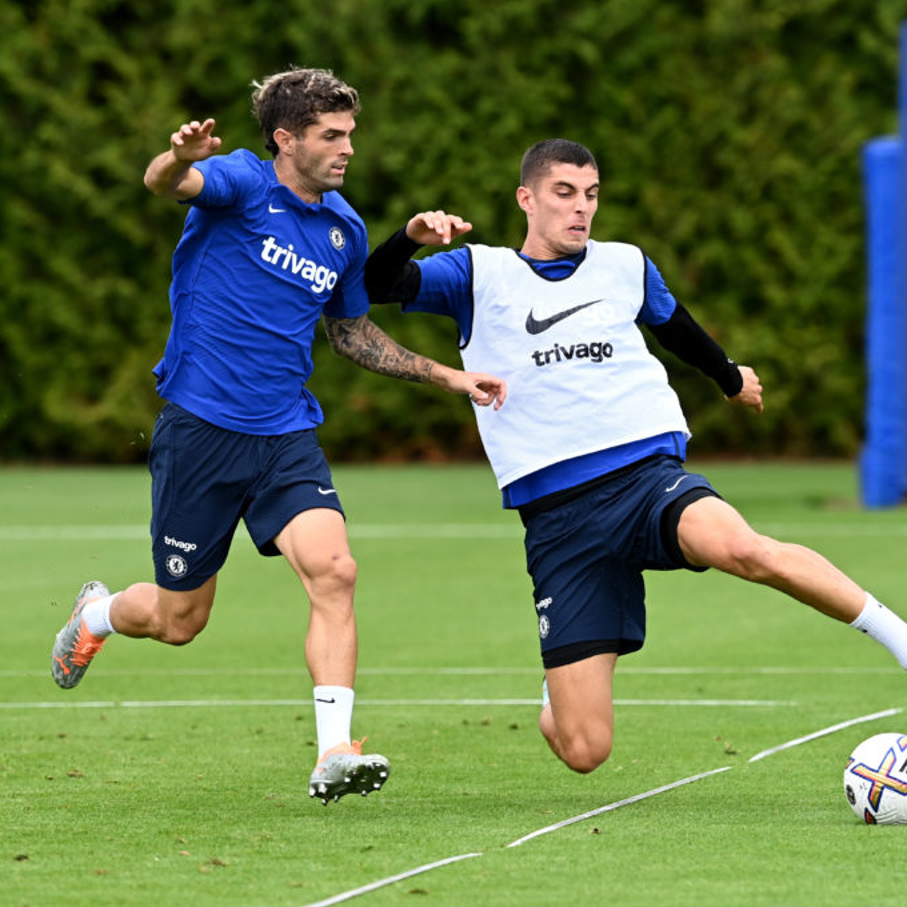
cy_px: 453
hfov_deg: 3.4
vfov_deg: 3.4
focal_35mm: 512
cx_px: 483
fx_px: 15178
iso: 800
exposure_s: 1/2000
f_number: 5
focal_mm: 400
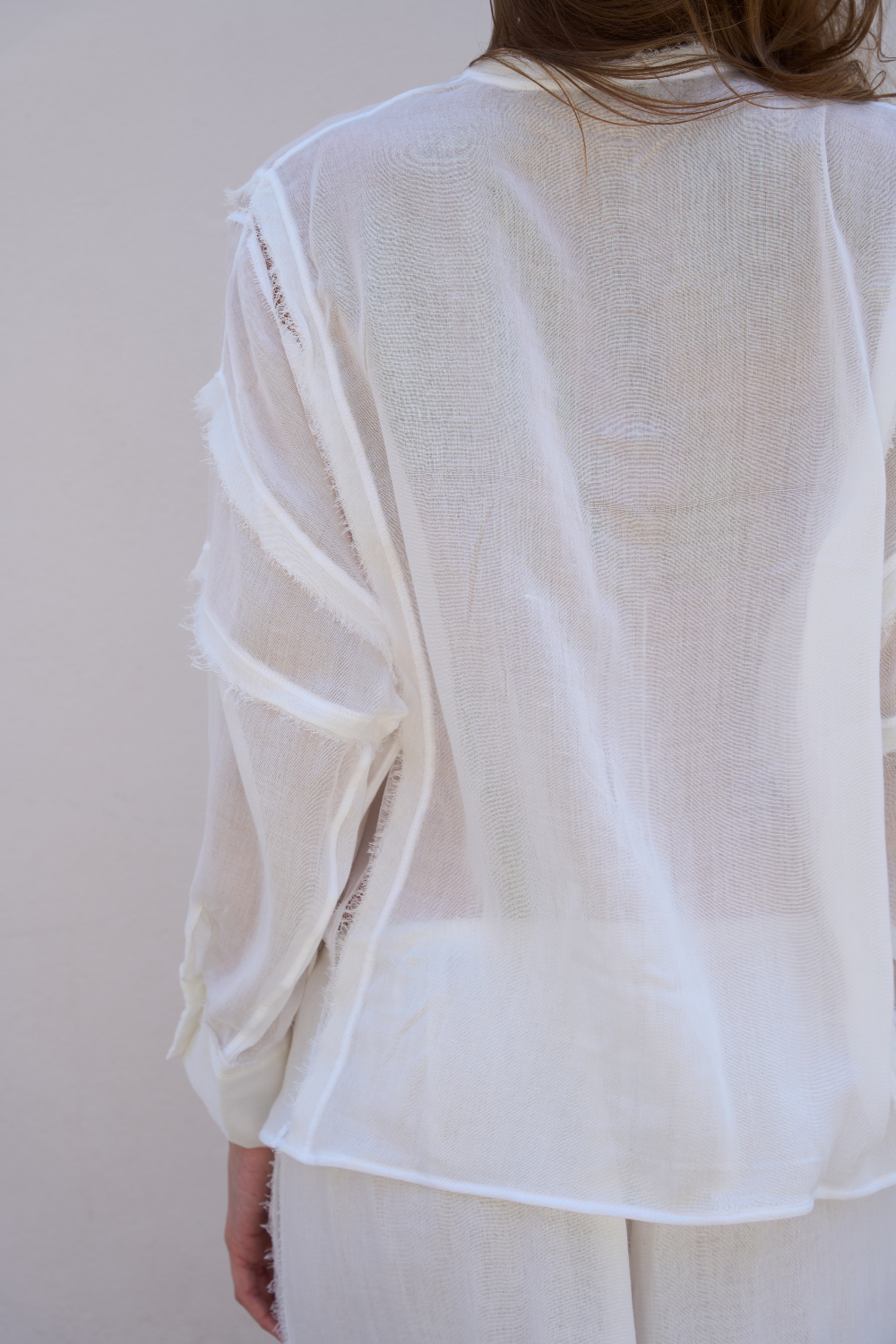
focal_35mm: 62
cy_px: 672
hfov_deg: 21.9
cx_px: 448
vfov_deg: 32.4
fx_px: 2314
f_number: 5
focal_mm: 62
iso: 125
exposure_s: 1/320
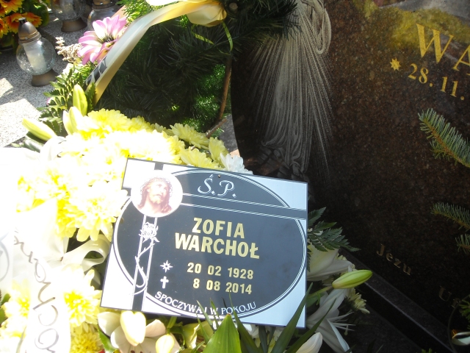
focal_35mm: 35
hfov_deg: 52.6
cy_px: 176
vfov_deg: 40.7
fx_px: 475
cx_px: 235
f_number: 2.8
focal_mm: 5.7
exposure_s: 1/323
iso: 64
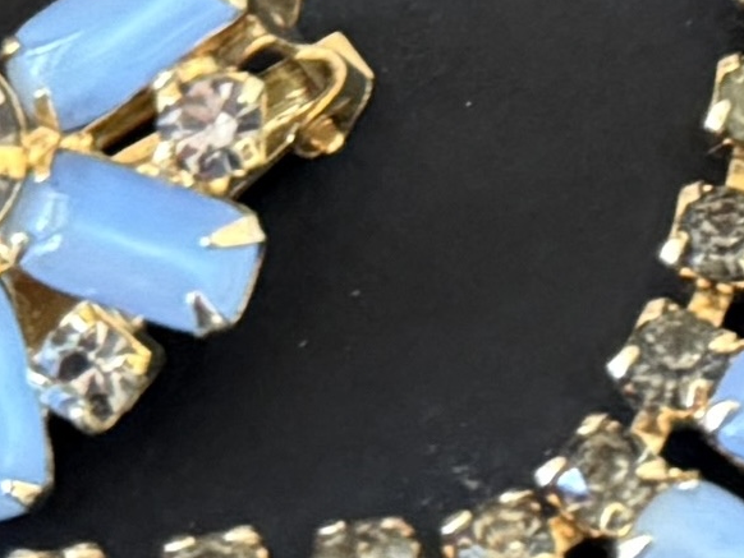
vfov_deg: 13.7
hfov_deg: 18.6
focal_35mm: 104
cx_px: 649
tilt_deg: -56.8
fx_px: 2236
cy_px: -175
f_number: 1.78
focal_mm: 6.76
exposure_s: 1/40
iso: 800
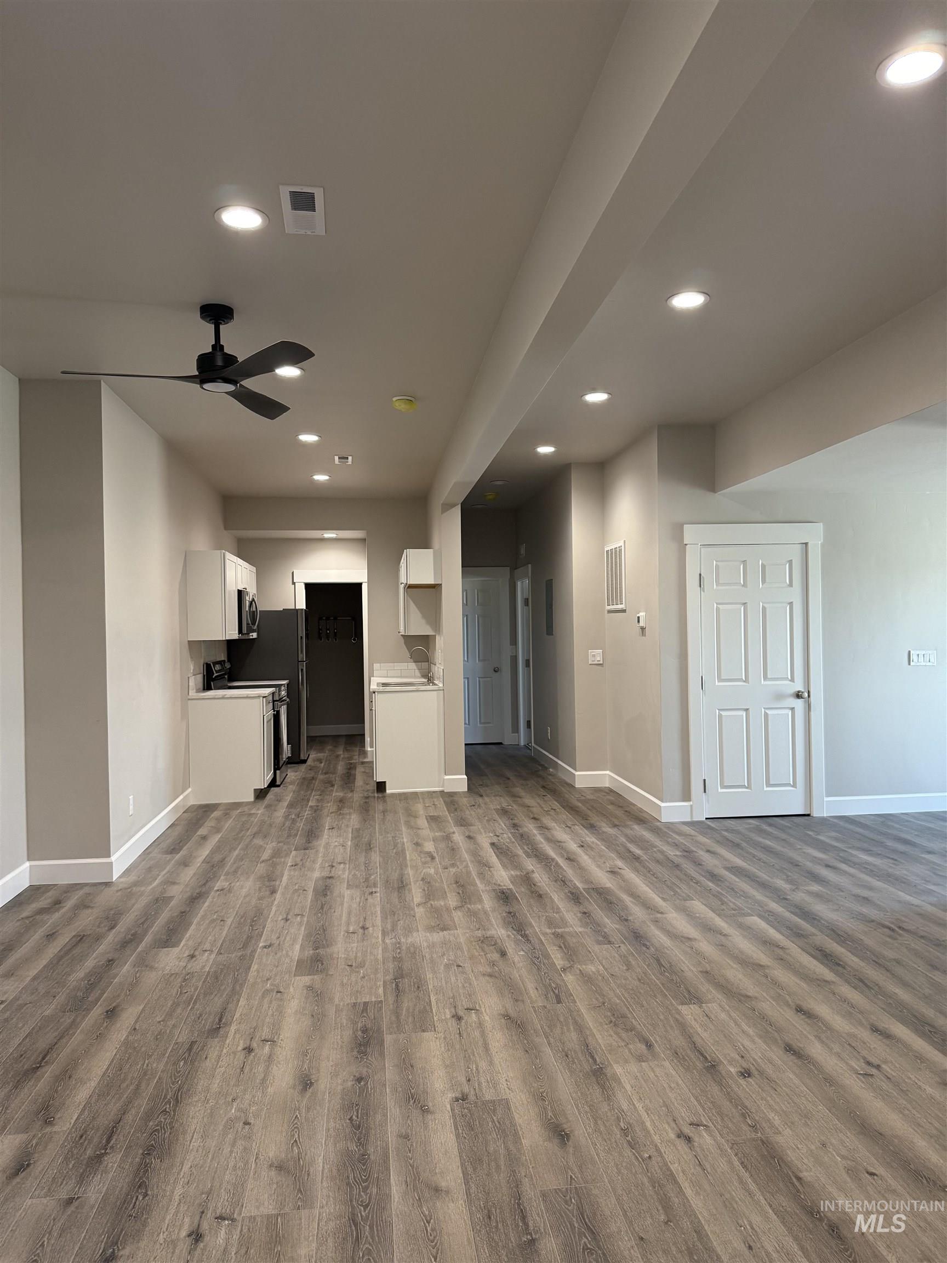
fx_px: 875
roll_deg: +0.7
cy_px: 632
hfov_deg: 56.8
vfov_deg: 71.6
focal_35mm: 24
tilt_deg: +0.6
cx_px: 474
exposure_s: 1/120
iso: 320
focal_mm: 6.76
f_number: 1.78
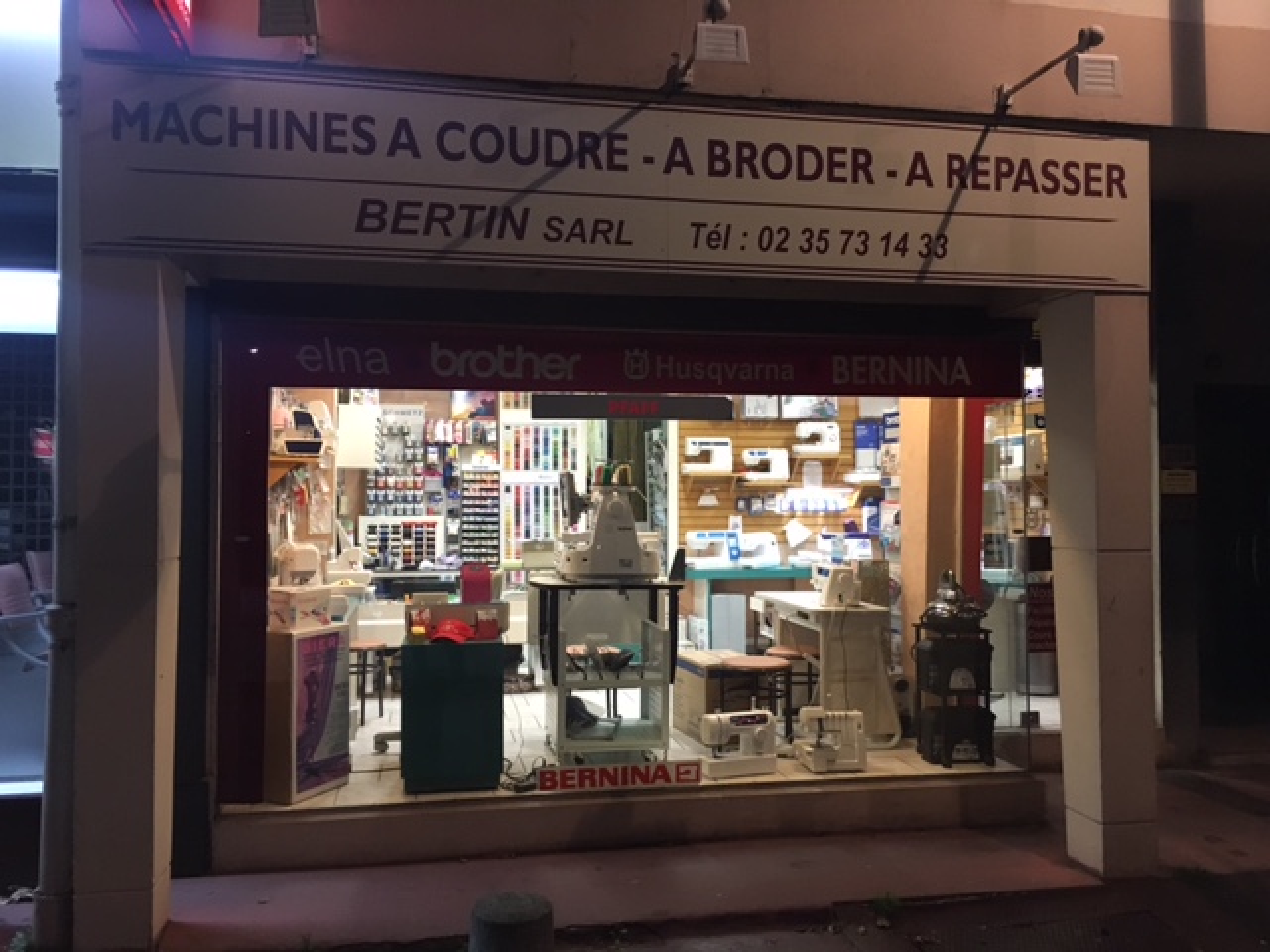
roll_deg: +0.1
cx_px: 635
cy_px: 476
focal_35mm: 29
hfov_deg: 61.7
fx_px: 1064
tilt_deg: +1.4
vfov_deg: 48.2
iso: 200
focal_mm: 4.15
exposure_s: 1/25
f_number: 2.2
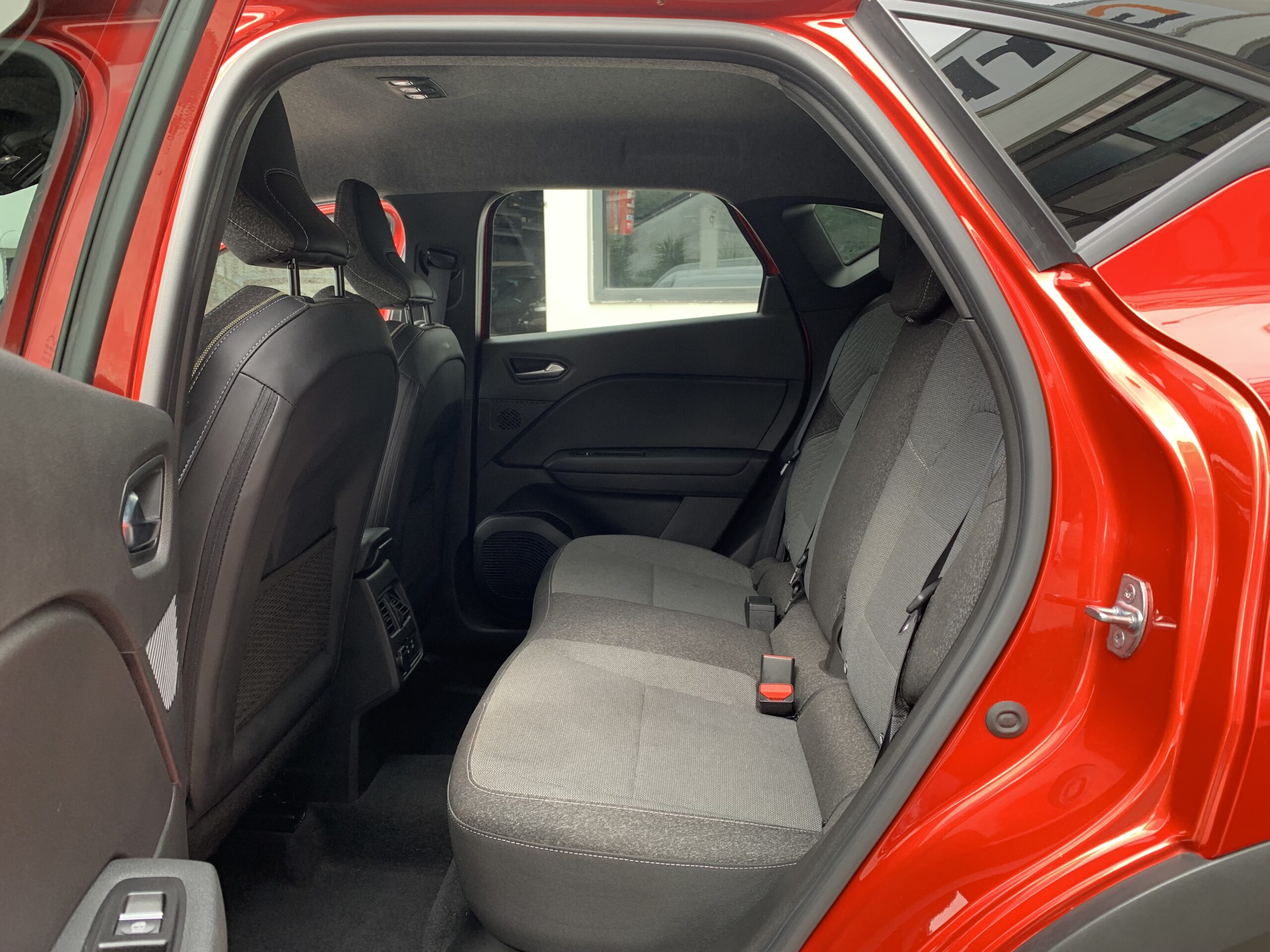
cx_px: 635
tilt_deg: -8.1
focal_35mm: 26
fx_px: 954
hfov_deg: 67.3
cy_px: 476
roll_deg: +1.3
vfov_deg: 53.1
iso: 50
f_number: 1.8
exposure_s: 1/121
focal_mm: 4.25
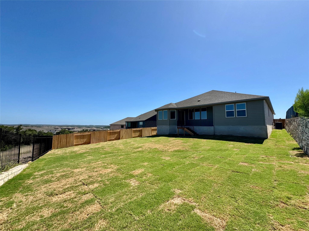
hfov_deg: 102.1
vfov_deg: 85.7
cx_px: 154
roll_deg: -0.6
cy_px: 116
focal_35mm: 14
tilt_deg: +4.3
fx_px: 125
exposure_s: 1/1976
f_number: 2.2
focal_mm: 2.22
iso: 50
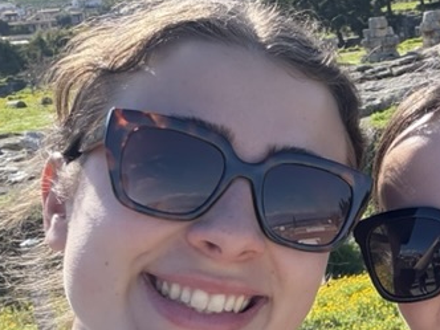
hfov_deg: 26.3
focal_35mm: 71
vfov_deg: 20.7
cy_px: 184
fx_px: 902
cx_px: 412
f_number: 1.9
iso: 40
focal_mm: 2.69
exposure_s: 1/614
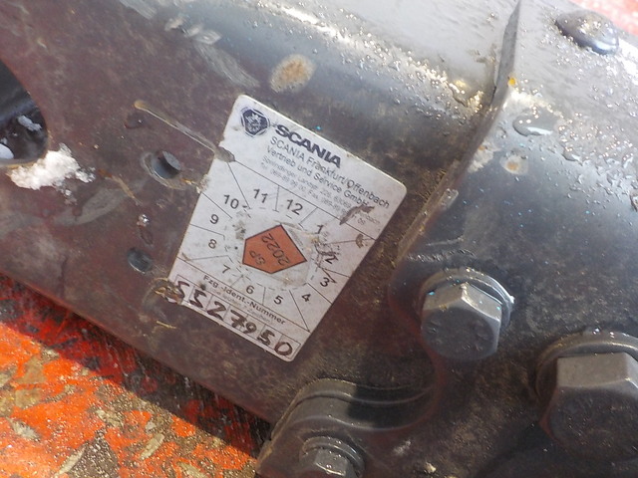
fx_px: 553
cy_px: 239
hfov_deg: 60.0
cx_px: 319
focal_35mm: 30
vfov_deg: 46.8
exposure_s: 1/10
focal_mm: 4.1
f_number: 3.3
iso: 400
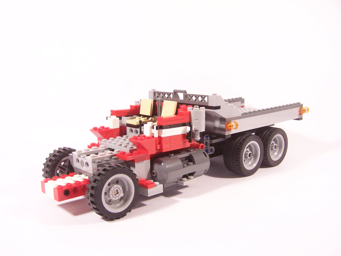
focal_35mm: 38
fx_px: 374
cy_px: 128
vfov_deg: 37.7
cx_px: 170
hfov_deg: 49.0
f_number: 3.6
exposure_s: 1/20
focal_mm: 6.3
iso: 200
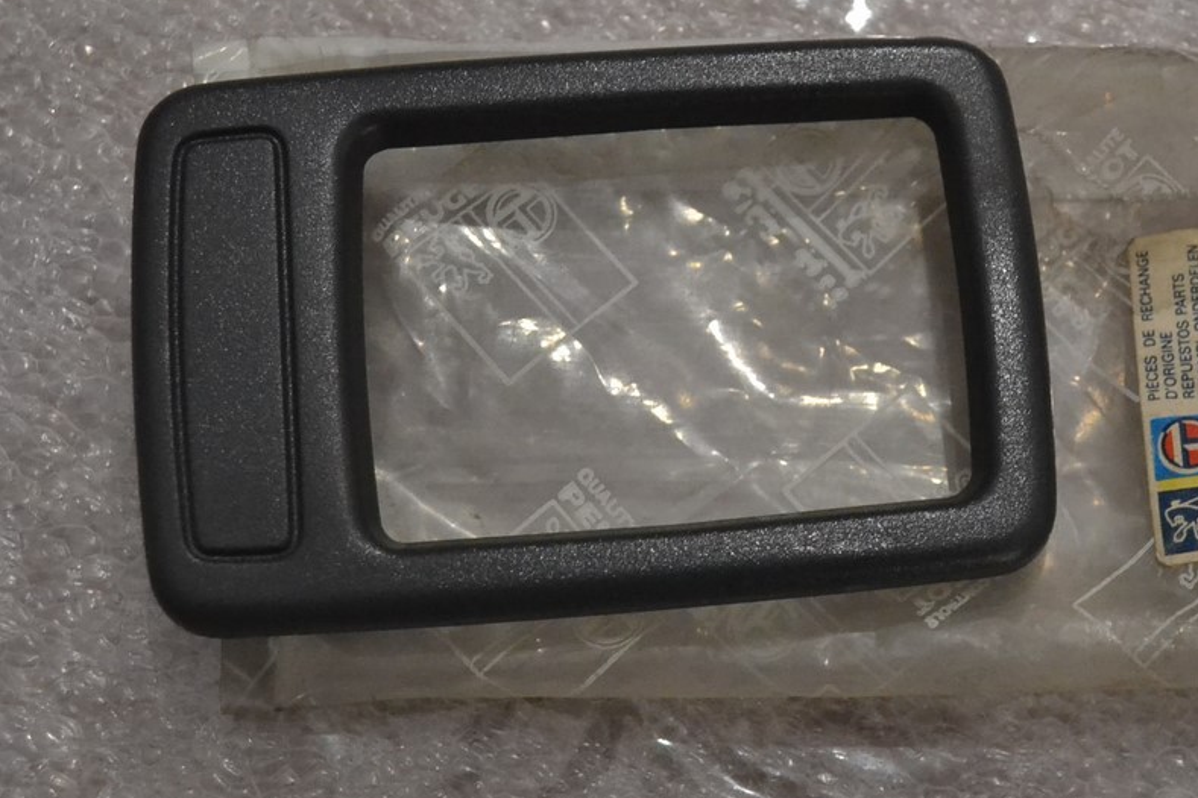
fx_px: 2562
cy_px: 435
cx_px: 831
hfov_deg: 26.1
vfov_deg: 17.7
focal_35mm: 77
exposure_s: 1/40
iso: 3200
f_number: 4.5
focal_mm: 30
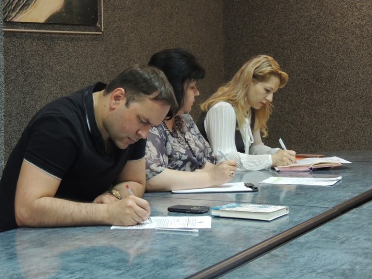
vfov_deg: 17.4
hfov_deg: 23.0
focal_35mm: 85
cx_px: 186
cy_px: 140
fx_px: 913
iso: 560
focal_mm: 15.1
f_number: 4
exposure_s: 1/25
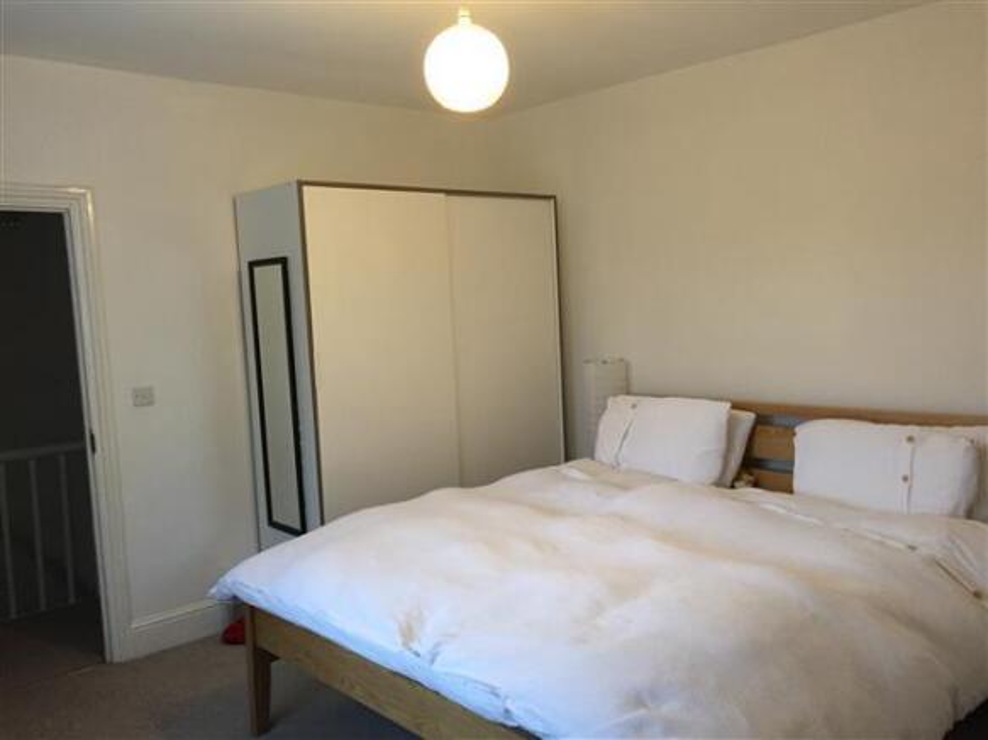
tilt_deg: -4.6
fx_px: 828
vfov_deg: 48.2
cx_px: 494
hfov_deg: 61.7
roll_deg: +1.7
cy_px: 370
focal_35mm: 29
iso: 200
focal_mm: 4.15
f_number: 2.2
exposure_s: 1/33
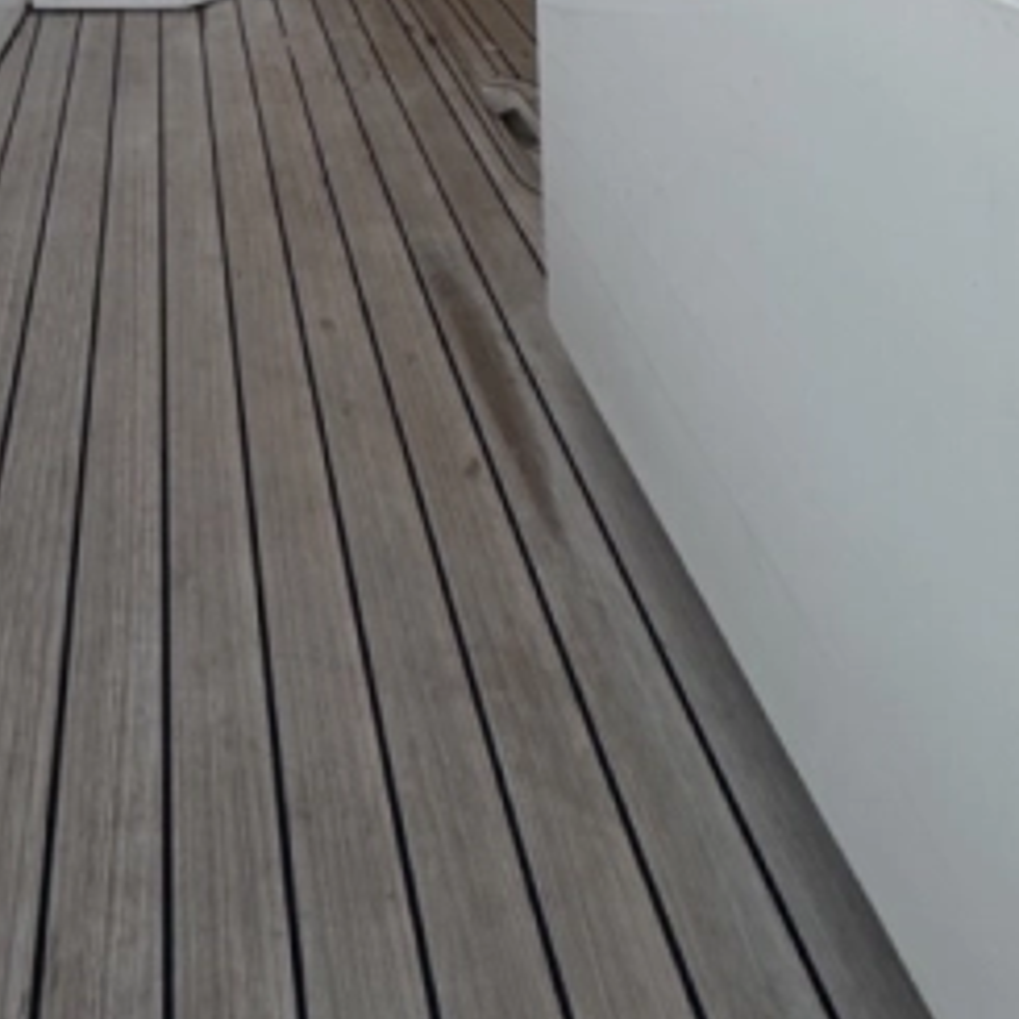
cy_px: -433
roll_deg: +0.7
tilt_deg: +3.5
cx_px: 79
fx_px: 1232
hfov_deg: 41.0
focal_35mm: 37
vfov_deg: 30.3
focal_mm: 2.22
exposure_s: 1/701
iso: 64
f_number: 2.2
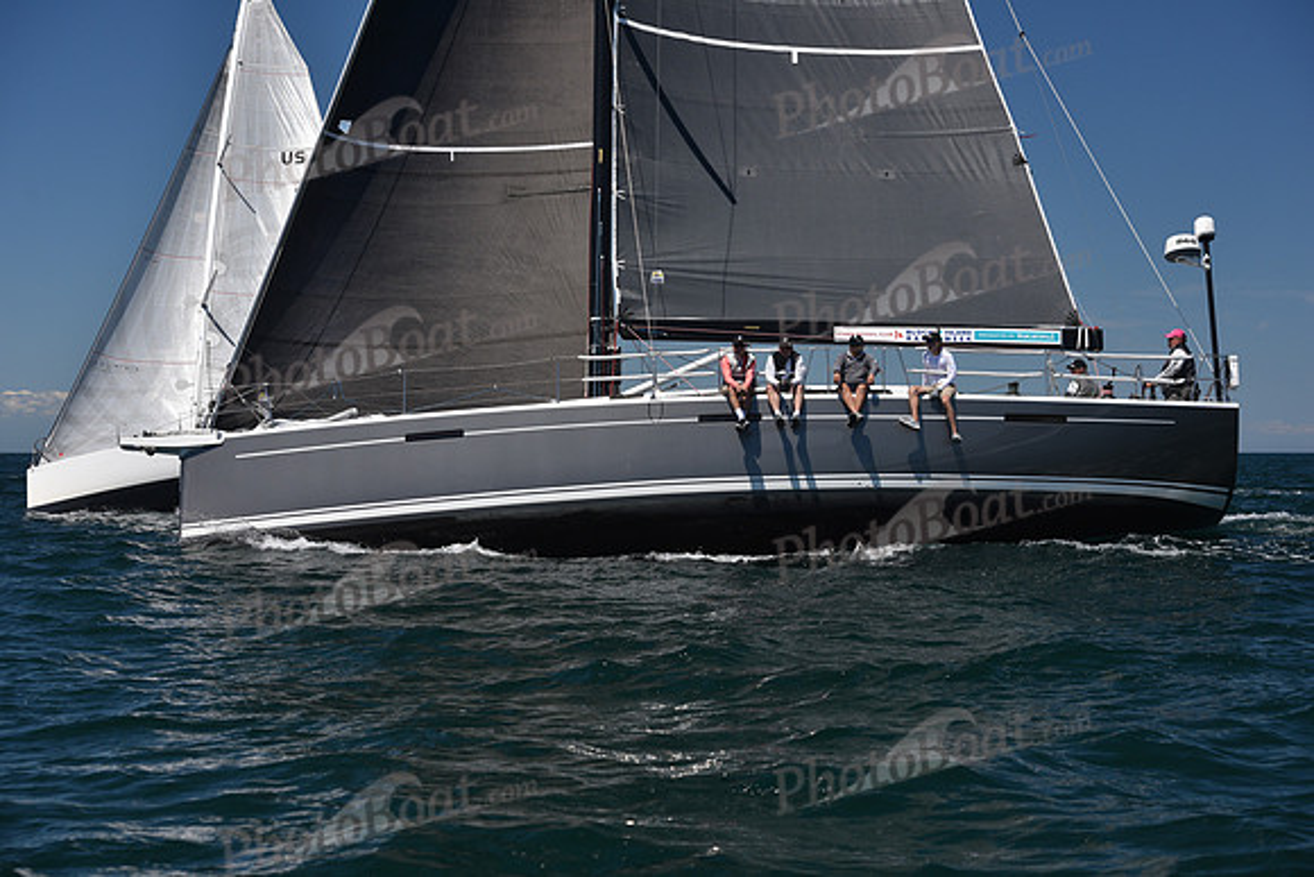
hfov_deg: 28.8
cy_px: 438
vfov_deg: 19.5
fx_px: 2555
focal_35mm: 70
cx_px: 657
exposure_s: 1/800
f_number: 6.3
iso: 250
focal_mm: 70
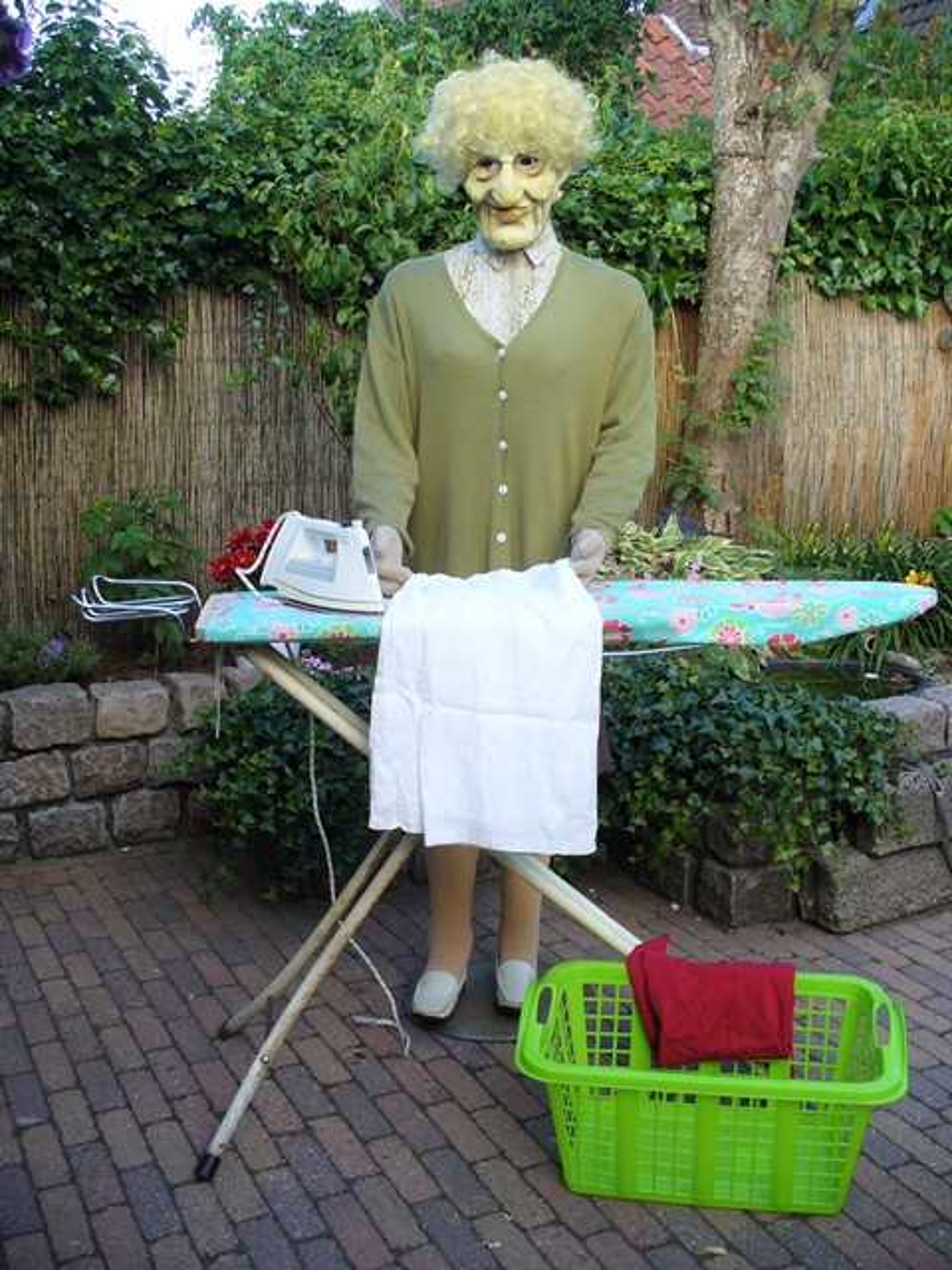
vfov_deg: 50.1
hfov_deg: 38.7
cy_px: 635
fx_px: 1357
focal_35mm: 37
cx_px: 476
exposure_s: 1/160
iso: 80
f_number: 2.8
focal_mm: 6.1
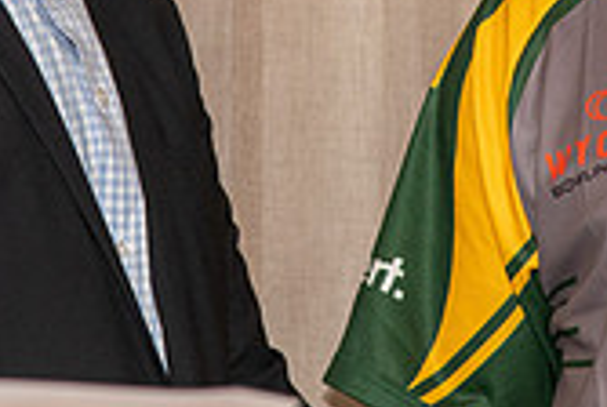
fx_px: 7871
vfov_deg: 3.0
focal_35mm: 466
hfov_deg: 4.4
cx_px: 327
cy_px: -175
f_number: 5.6
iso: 800
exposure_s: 1/60
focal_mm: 120
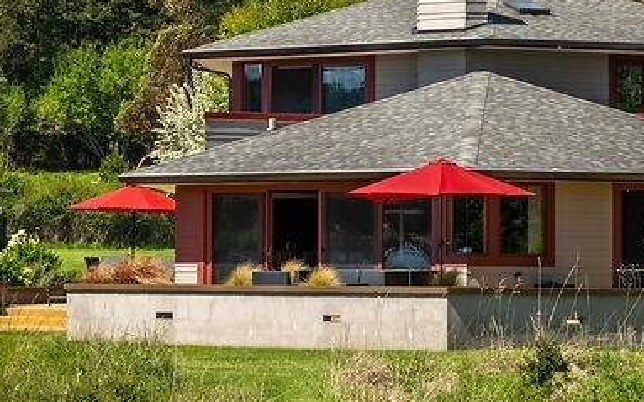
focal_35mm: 120
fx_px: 2105
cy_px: 188
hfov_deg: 17.3
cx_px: 166
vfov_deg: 10.9
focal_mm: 44
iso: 100
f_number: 8
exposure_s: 1/500
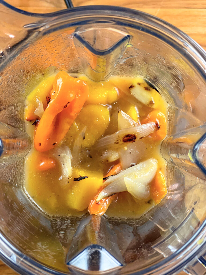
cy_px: 138
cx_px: 103
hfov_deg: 19.1
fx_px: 611
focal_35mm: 77
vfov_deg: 25.3
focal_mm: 9
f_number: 2.8
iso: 160
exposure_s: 1/120
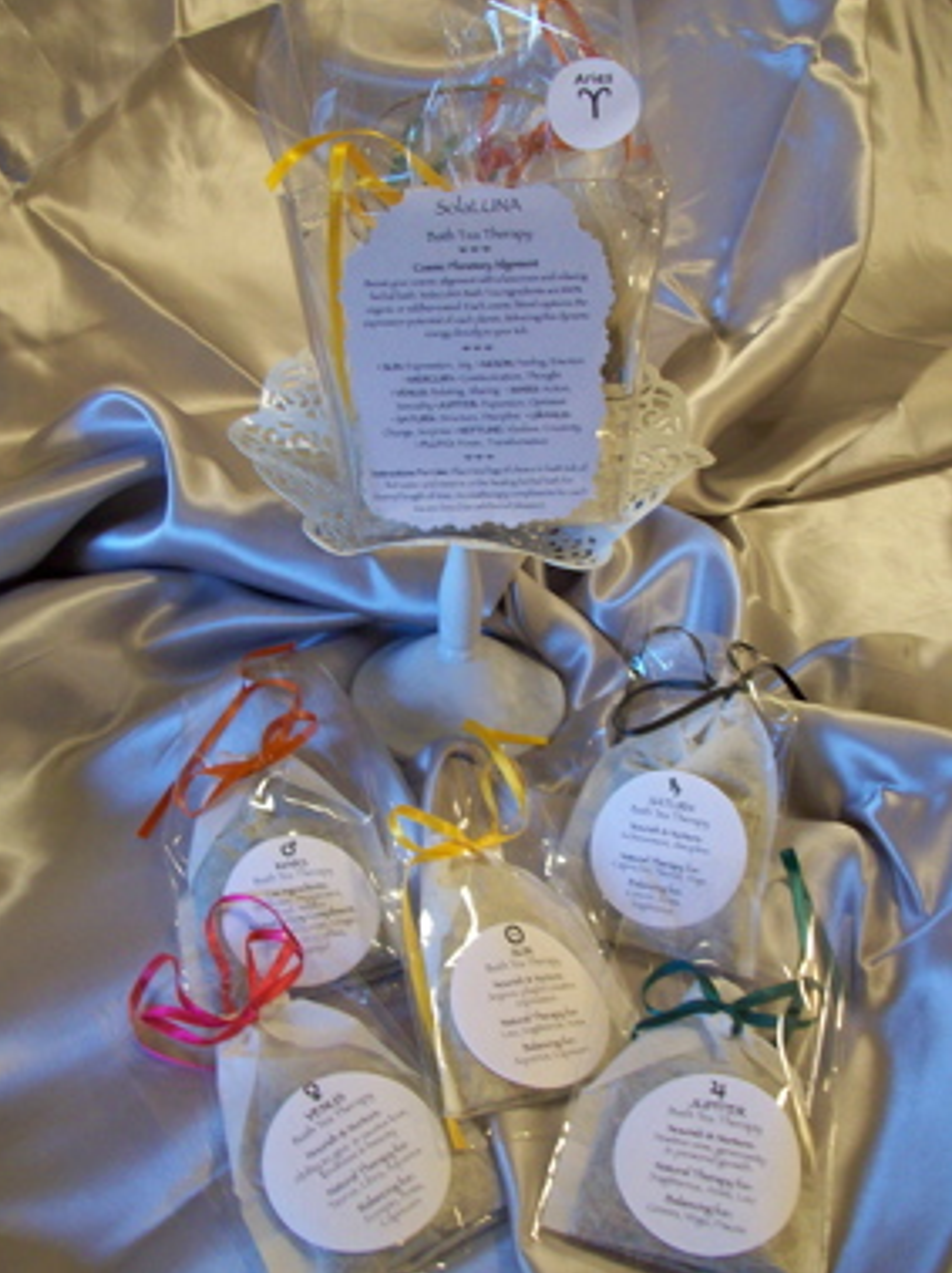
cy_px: 636
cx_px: 451
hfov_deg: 39.6
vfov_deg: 51.4
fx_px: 1322
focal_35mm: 36
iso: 160
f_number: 2.8
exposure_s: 1/10.1
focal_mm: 5.7
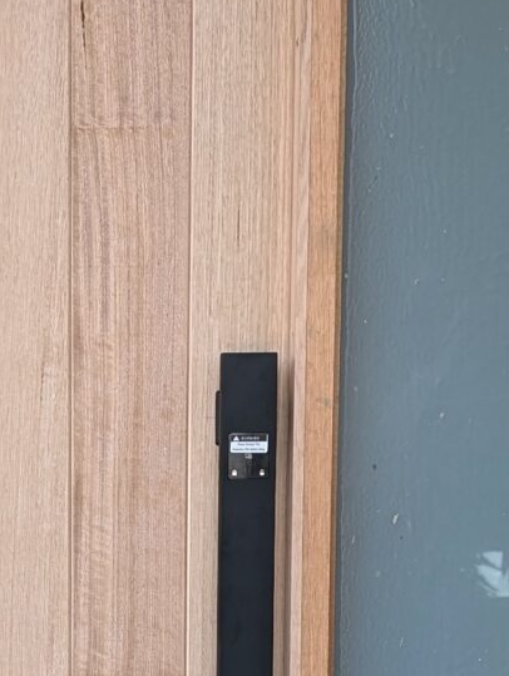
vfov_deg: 16.7
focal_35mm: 114
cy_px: 727
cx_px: 23
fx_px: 2229
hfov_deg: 12.9
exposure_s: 1/127
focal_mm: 6.9
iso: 25
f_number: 1.68
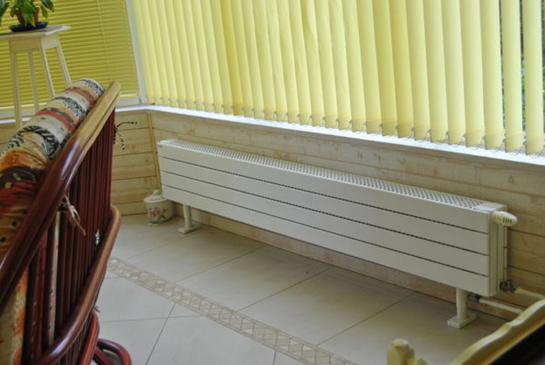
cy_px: 182
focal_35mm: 51
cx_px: 272
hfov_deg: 38.8
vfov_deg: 26.6
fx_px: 773
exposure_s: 1/80
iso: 200
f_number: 4.5
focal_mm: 34
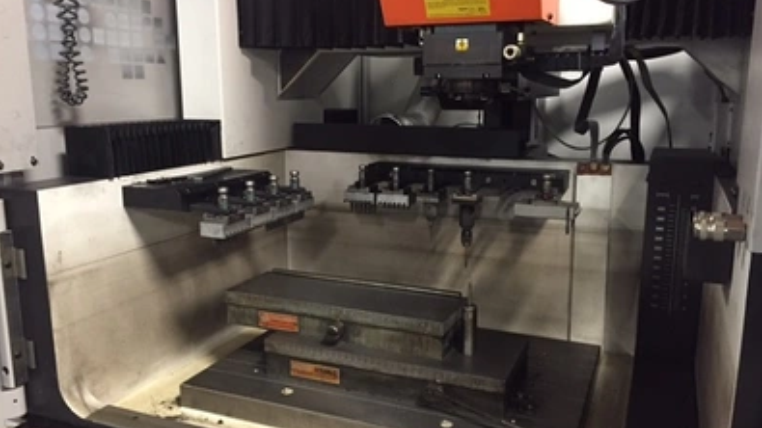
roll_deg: -0.5
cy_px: 214
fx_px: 646
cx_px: 382
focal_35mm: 32
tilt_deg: -11.3
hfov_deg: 61.0
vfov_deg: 36.7
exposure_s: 1/24
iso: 250
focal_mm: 4.15
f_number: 2.2
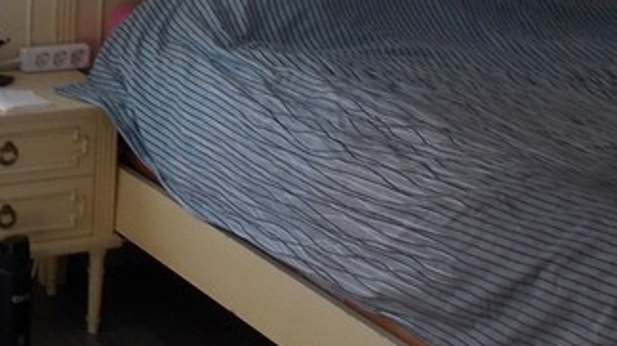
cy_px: -141
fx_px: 1717
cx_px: 55
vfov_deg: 11.2
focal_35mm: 105
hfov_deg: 20.0
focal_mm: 4.6
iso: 80
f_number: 3.2
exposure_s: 1/40
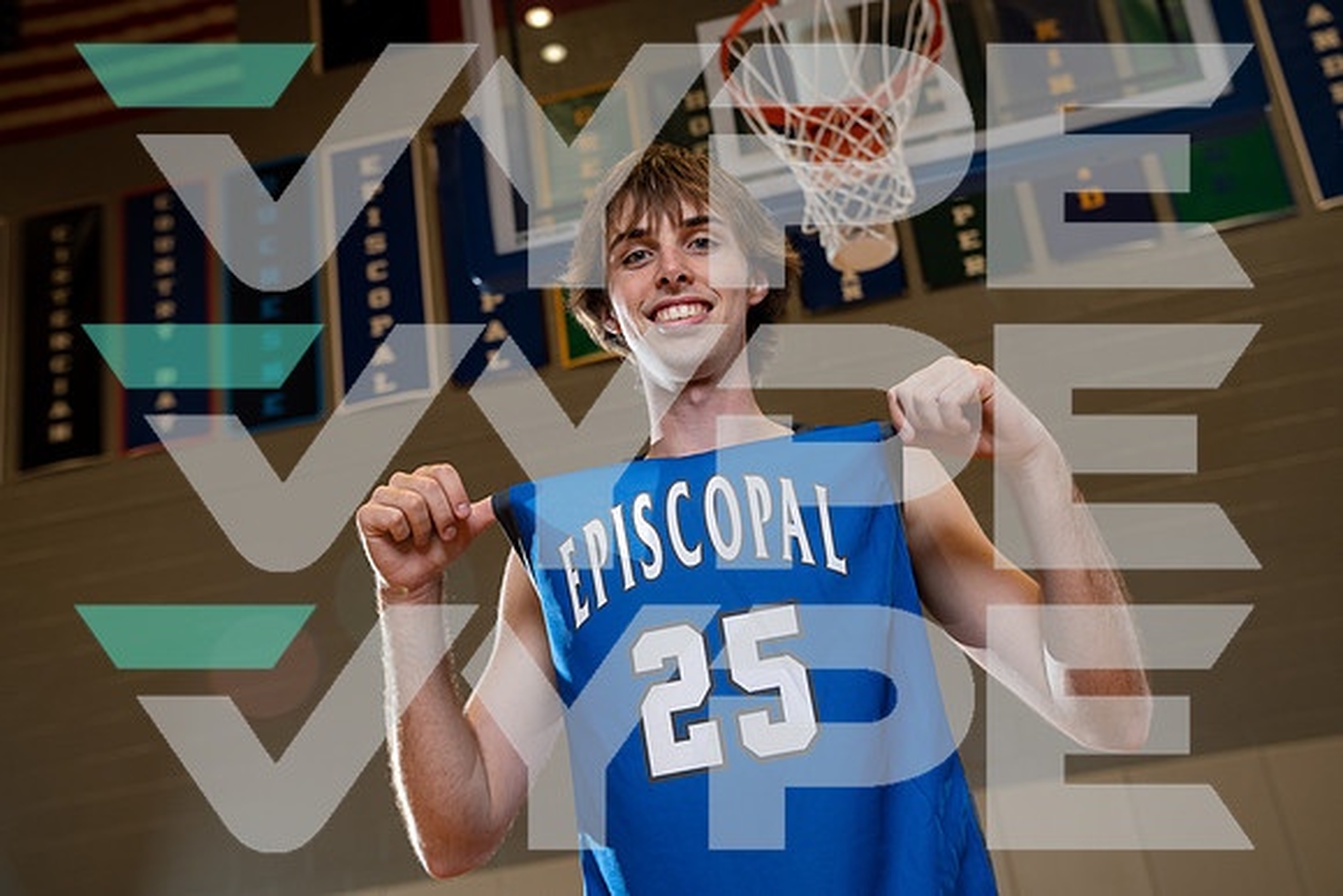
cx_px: 672
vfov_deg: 34.2
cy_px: 448
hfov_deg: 49.5
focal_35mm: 39
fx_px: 1455
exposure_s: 1/125
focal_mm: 39
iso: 400
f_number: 4
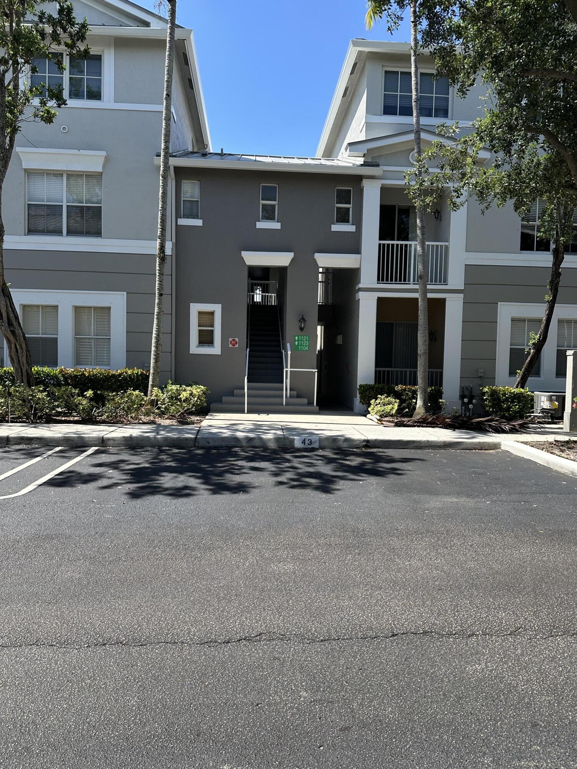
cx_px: 288
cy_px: 384
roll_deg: -2.8
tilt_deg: -0.7
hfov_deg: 56.8
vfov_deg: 71.6
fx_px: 533
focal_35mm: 24
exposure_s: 1/2469
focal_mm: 6.86
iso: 80
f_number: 1.78
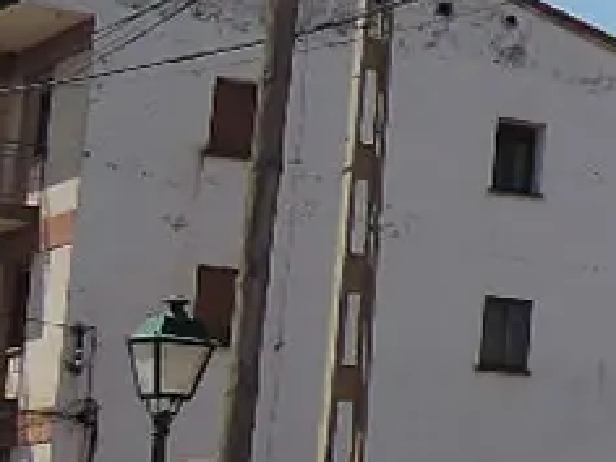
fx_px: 2901
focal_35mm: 163
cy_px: 180
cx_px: 1858
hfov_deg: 9.5
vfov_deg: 9.1
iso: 80
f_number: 2.8
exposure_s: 1/320
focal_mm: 5.1
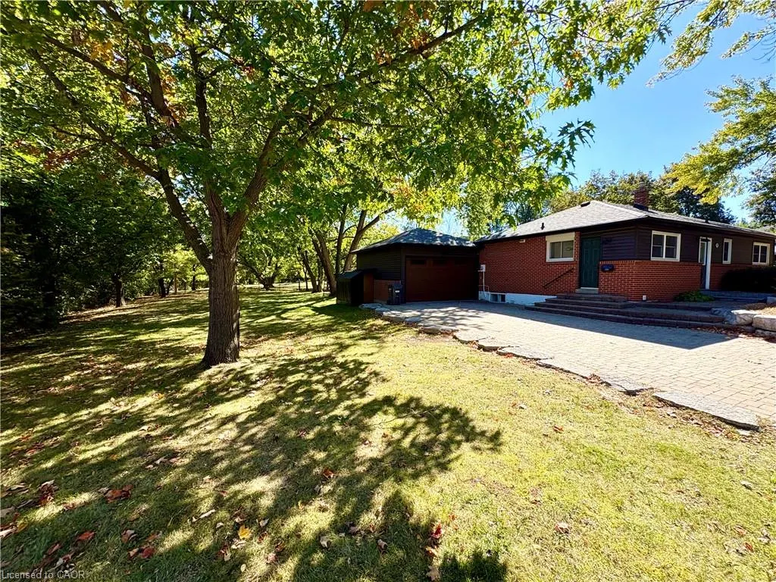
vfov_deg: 85.7
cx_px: 388
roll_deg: +0.6
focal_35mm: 14
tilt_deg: -2.5
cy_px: 291
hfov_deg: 102.1
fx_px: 314
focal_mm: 2.22
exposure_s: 1/556
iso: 40
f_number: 2.2
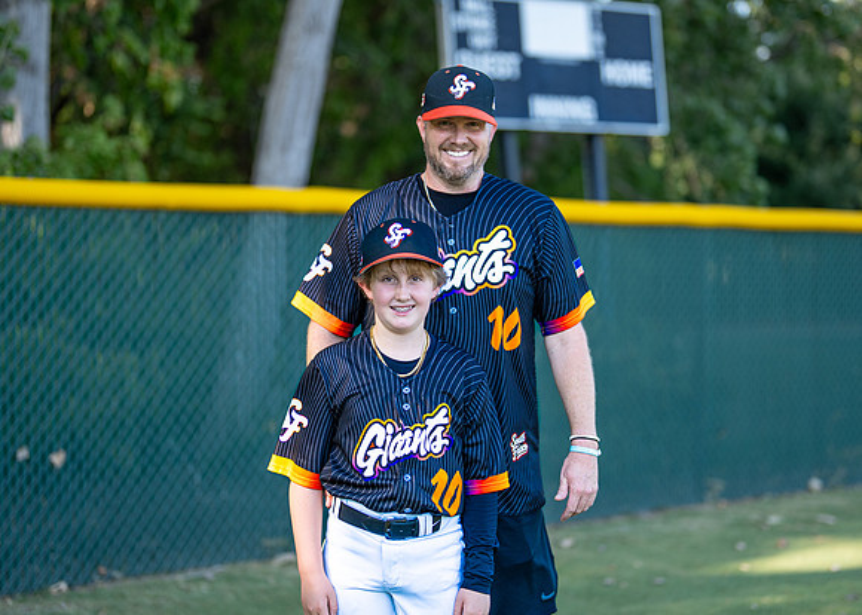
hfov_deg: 28.9
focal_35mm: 68
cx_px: 441
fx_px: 1671
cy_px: 289
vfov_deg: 20.9
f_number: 1.2
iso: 125
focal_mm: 50
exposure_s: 1/1600
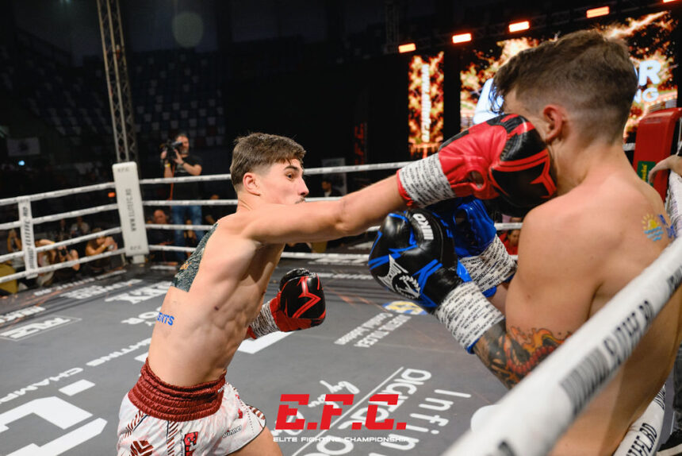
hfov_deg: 56.7
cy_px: 308
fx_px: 614
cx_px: 222
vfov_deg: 40.1
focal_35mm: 32
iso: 2000
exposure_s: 1/1250
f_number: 2.8
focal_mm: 24
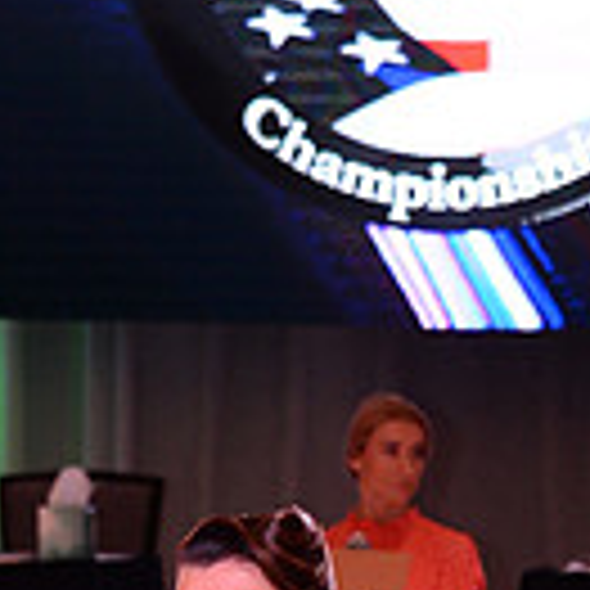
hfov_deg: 4.7
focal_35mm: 375
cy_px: 991
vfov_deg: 4.6
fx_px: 7231
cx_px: 489
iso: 2500
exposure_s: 1/250
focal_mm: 100
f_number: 6.3
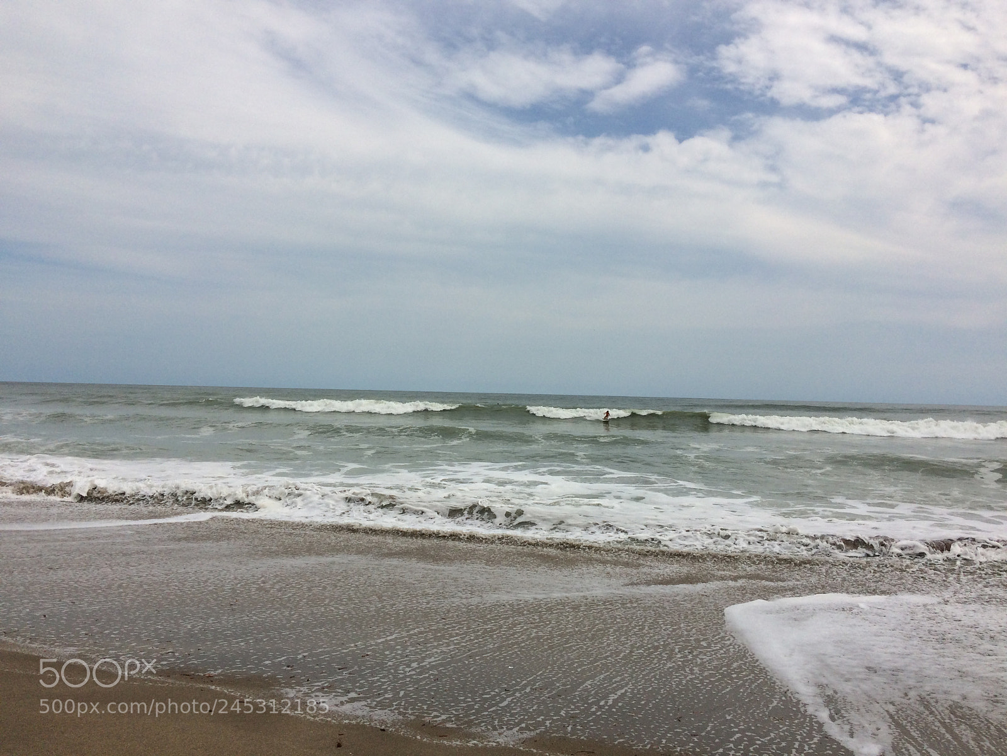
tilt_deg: -0.6
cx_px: 504
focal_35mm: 29
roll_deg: -1.3
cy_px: 378
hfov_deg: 61.7
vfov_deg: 48.2
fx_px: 844
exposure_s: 1/5882
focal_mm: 4.15
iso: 40
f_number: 2.2
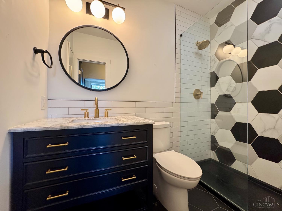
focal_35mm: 14
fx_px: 114
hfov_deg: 102.1
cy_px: 106
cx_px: 141
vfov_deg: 85.7
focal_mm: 2.22
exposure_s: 1/120
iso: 250
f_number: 2.2
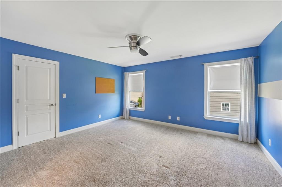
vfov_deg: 81.1
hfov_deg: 104.3
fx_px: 110
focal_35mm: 14
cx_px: 141
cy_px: 94
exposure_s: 1/8
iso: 320
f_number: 8
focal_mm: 14
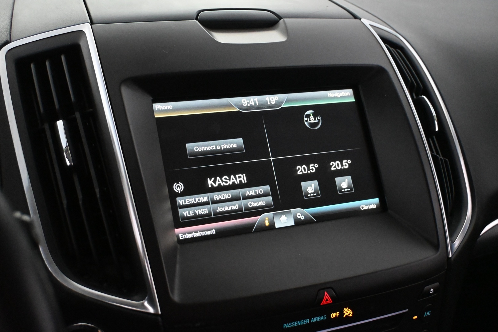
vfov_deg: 29.4
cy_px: 166
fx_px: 633
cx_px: 249
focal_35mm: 46
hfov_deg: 43.0
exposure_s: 1/125
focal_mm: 30.5
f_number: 4.8
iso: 8000
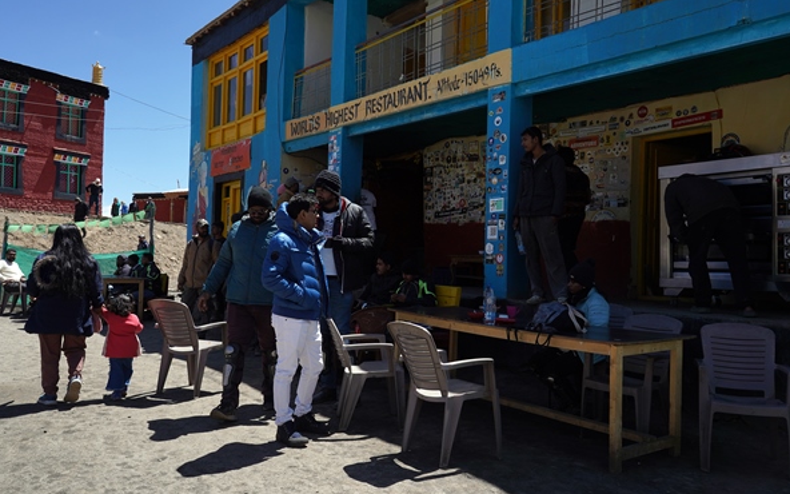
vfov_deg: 39.4
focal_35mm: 32
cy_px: 232
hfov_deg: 59.7
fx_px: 689
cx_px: 398
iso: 200
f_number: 9
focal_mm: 31
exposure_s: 1/500
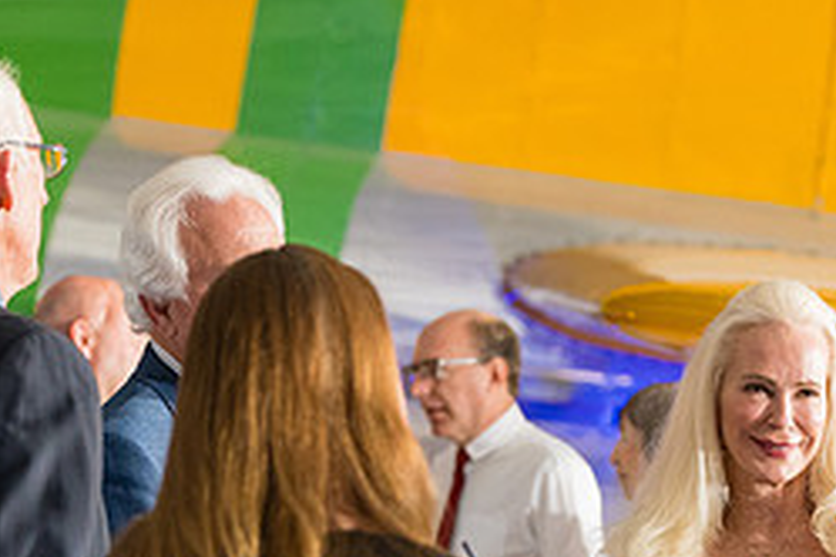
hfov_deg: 12.6
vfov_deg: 8.3
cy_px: 639
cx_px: 564
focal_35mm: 163
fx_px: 3785
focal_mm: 70
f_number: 2.8
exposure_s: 1/250
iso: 2000
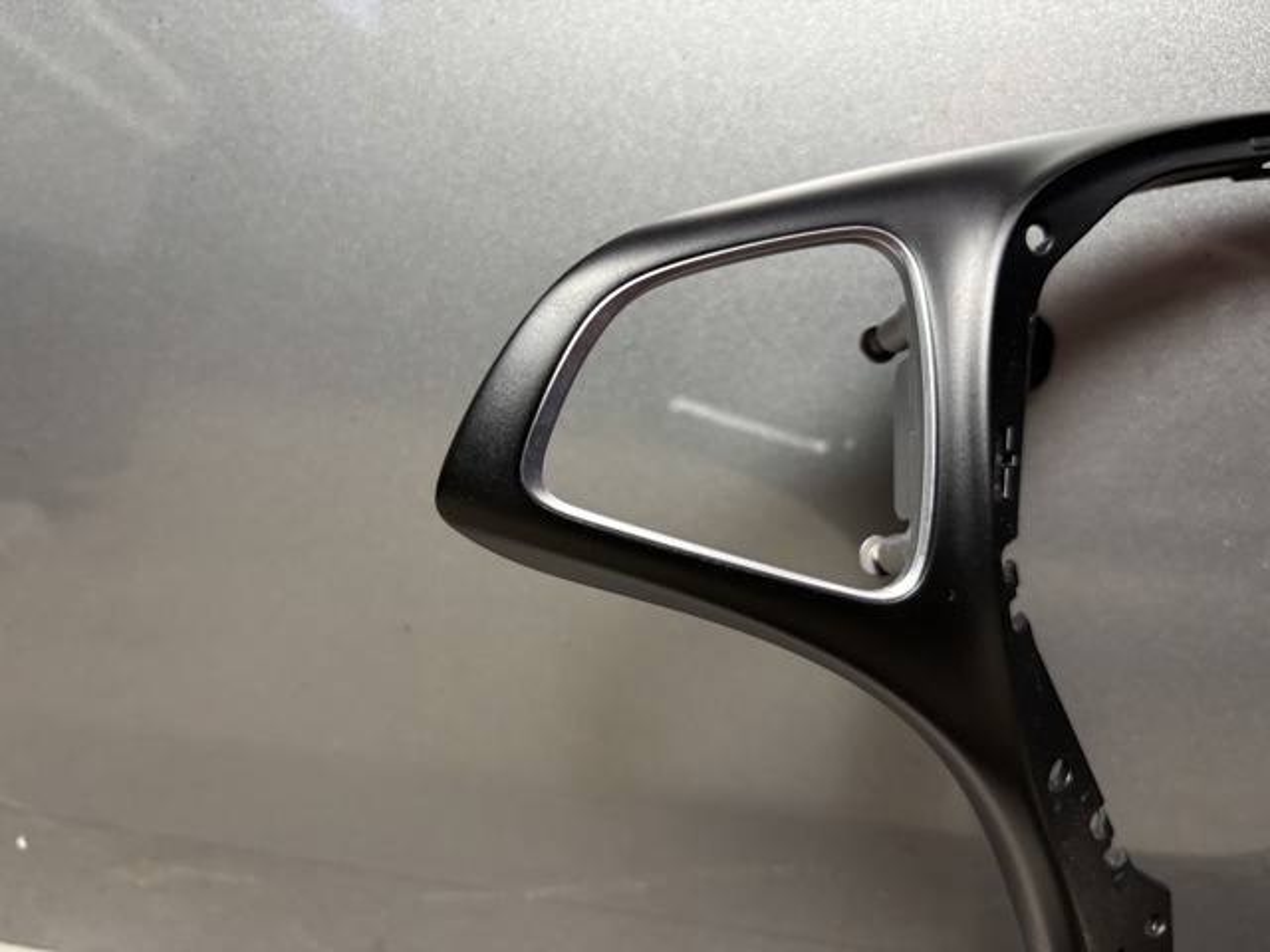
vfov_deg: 53.1
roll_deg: -4.5
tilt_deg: -10.4
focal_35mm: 26
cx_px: 635
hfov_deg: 67.3
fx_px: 954
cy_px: 476
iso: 160
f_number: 1.6
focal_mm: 5.96
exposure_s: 1/50
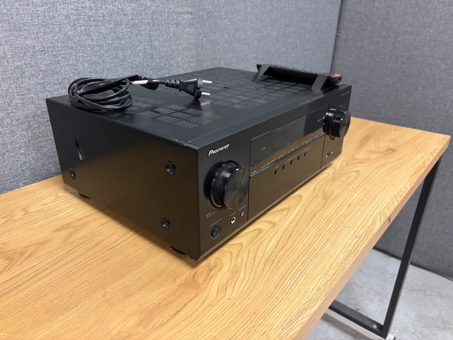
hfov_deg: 67.3
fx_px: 340
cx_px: 226
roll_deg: -2.1
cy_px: 170
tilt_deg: -23.9
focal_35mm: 26
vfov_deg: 53.1
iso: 250
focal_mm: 5.96
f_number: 1.6
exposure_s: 1/50
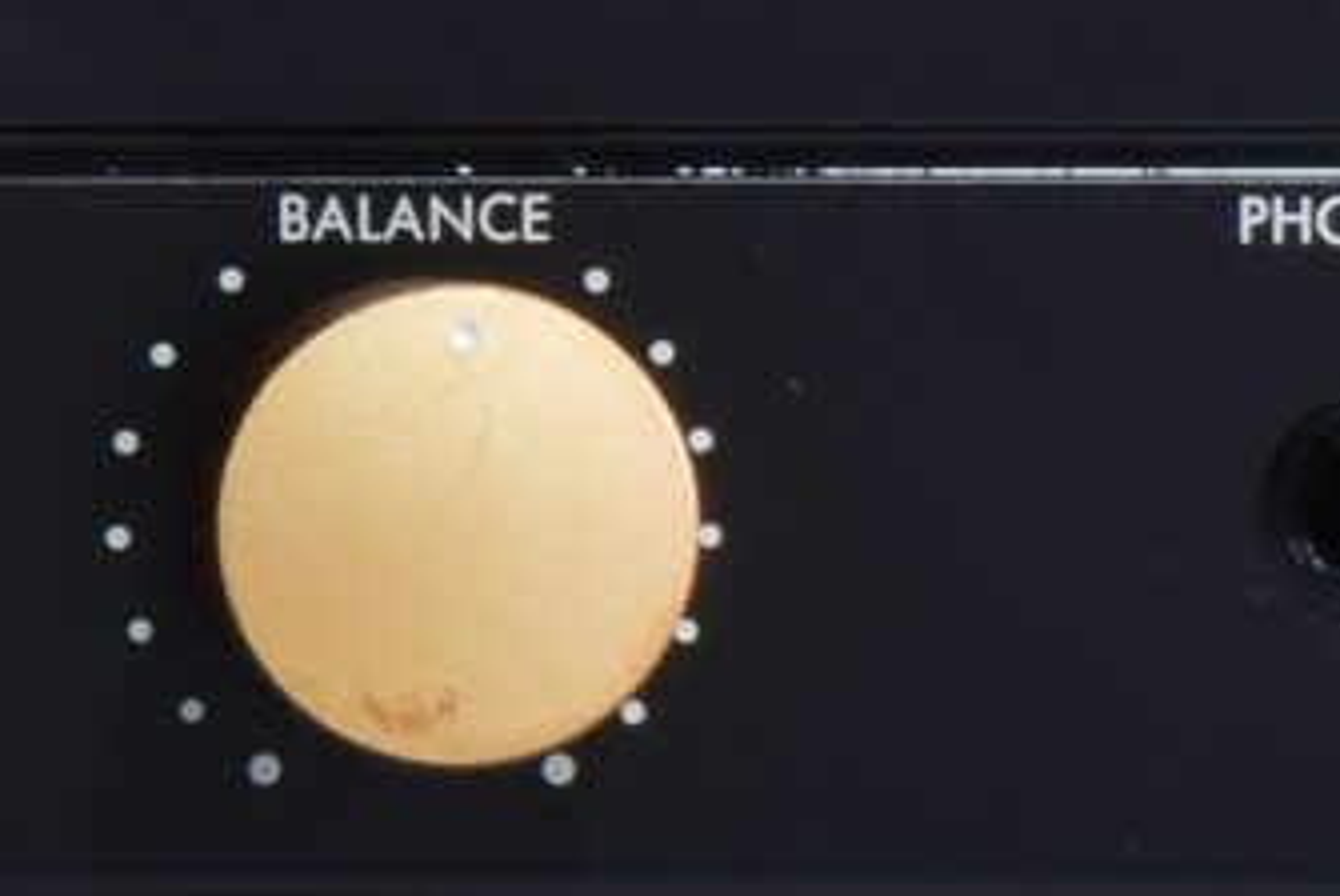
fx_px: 14932
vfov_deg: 3.4
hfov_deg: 5.0
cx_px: -1636
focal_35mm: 401
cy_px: -118
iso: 100
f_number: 25
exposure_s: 2
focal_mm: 35
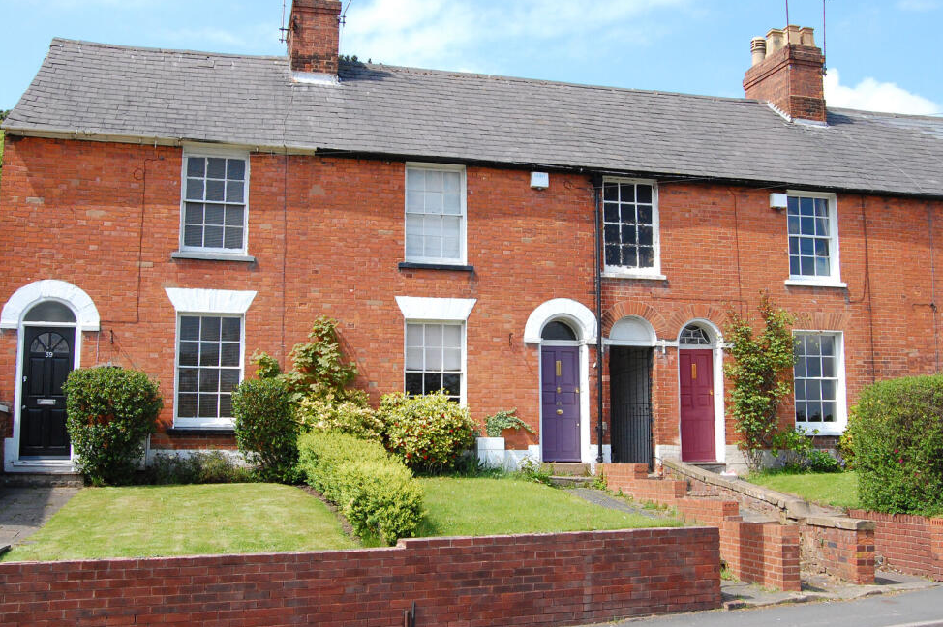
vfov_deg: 32.6
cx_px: 478
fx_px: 1073
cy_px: 317
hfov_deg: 47.4
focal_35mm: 41
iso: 800
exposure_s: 1/640
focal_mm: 26
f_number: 13
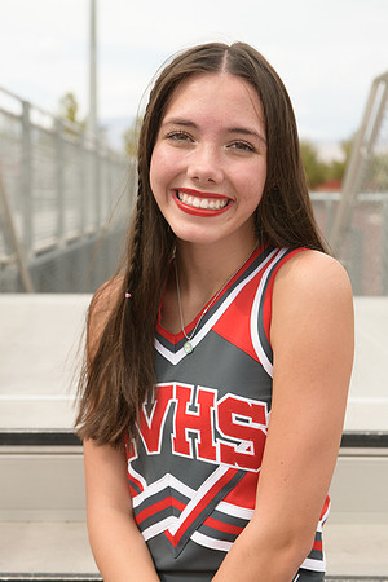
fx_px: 1132
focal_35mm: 70
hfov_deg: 19.5
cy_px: 291
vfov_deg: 28.8
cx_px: 194
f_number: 5.6
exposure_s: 1/1250
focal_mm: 70
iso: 800
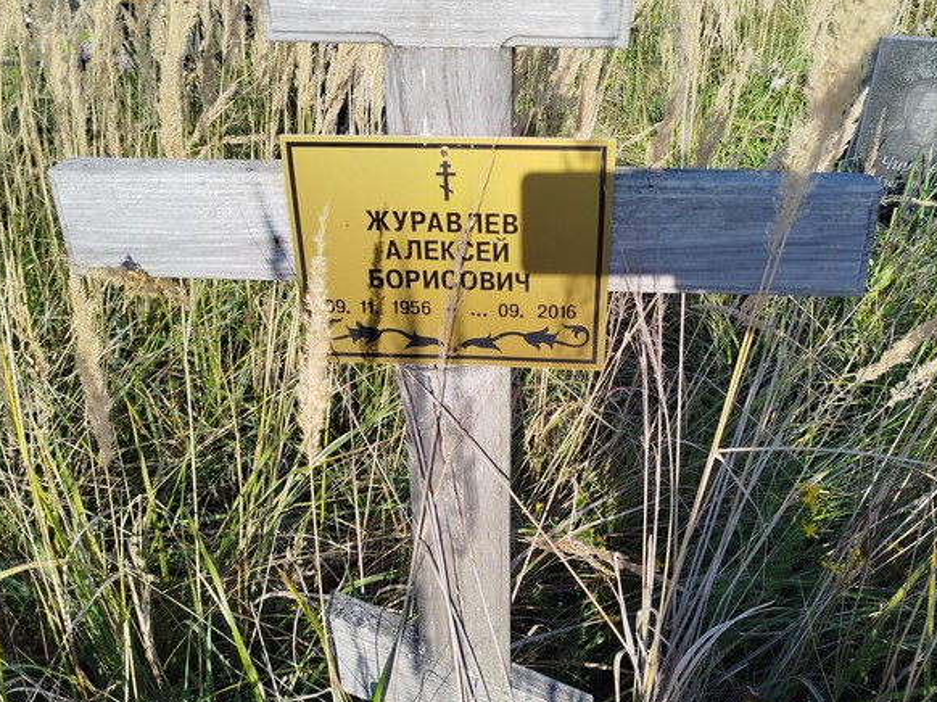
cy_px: 341
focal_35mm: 33
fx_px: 893
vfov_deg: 42.9
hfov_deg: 55.3
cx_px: 491
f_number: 1.7
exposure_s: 1/703
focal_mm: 5.31
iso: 50
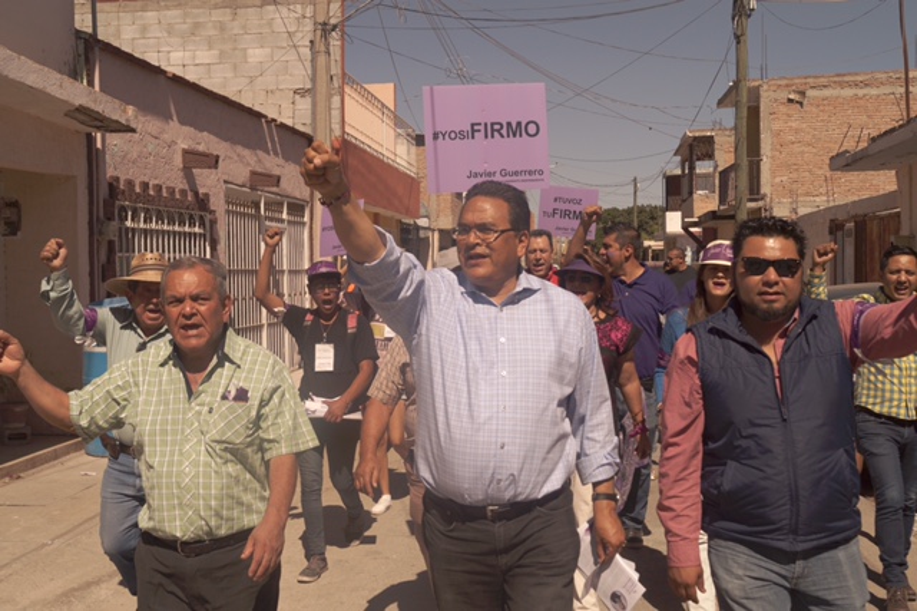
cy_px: 306
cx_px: 458
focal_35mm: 39
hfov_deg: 49.6
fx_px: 993
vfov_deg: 34.2
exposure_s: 1/1250
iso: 100
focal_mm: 26
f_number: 7.1
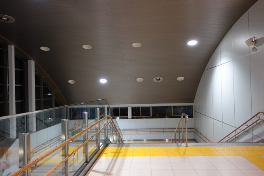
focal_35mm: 28
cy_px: 88
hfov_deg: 65.5
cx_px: 132
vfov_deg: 46.4
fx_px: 205
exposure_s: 1/30
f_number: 1.8
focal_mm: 10.4
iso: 400
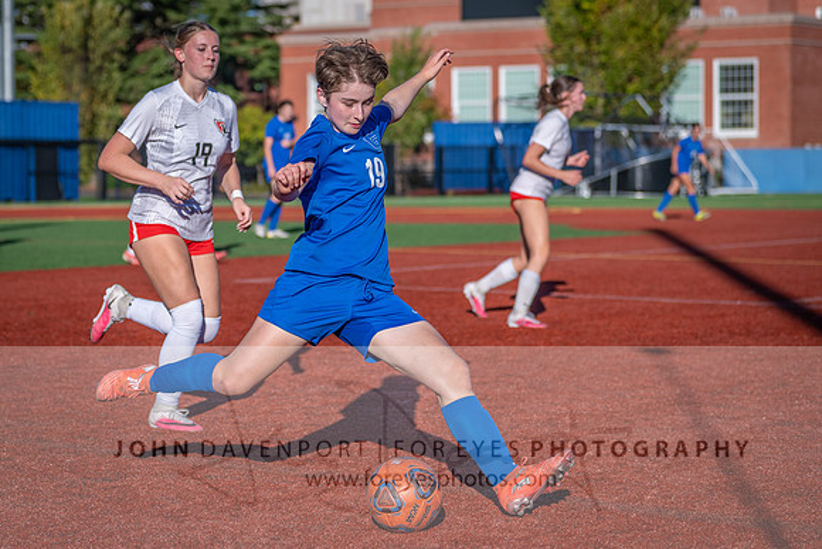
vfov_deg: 13.4
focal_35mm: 102
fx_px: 2332
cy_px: 204
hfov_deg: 19.9
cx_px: 257
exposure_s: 1/3200
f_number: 2.8
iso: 160
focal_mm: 70
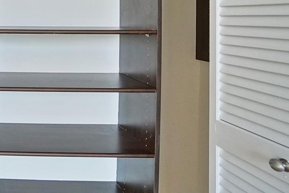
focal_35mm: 33
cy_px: 13
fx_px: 265
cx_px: -25
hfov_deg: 44.4
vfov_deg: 37.0
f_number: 5
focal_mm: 10
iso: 1250
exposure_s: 1/125
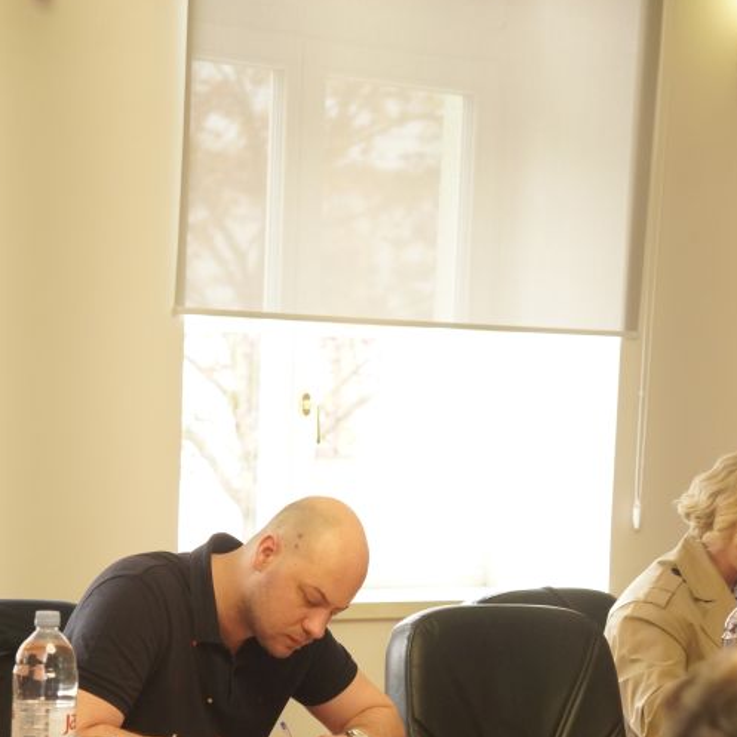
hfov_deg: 13.7
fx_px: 3059
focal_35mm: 127
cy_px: 669
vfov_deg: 13.6
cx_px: 300
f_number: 3.5
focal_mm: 50
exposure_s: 1/160
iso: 1600
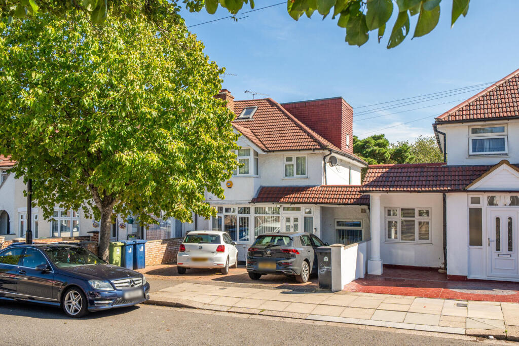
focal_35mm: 30
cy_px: 173
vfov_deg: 43.6
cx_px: 260
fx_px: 433
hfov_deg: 61.9
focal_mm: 20
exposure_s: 1/640
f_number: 8
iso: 400
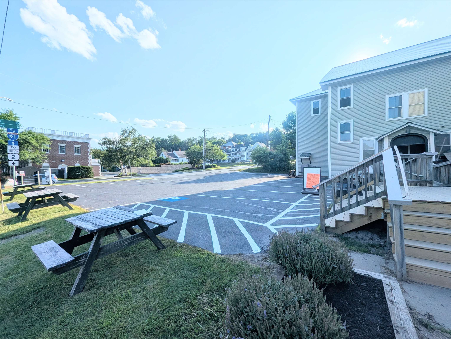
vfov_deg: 90.1
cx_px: 226
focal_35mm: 13
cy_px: 170
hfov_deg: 106.1
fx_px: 170
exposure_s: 1/2710
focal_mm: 1.95
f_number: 2.2
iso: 48
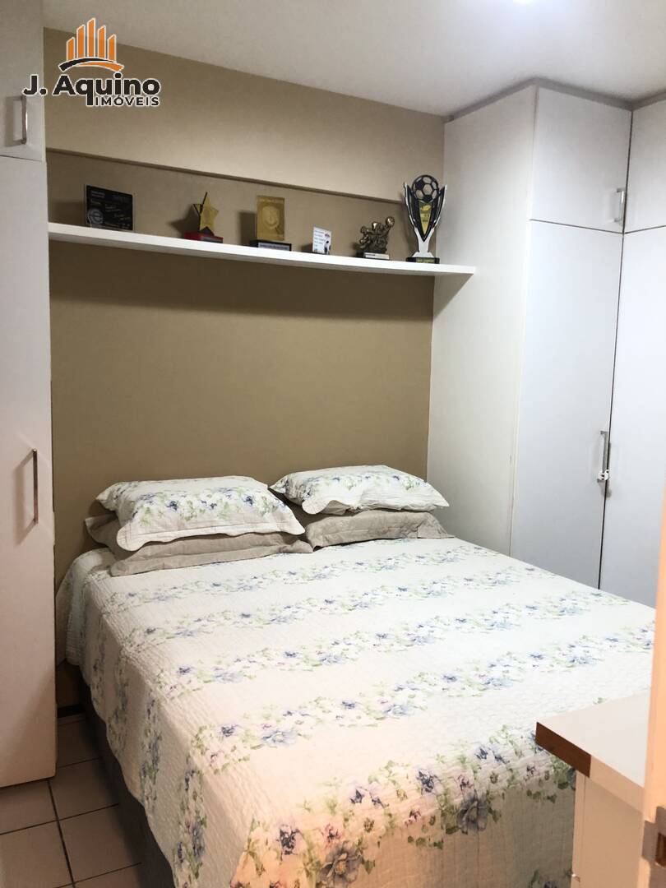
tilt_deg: -5.0
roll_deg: -0.3
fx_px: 718
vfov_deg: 63.4
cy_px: 444
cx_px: 333
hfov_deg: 49.7
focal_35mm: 28
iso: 40
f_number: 1.8
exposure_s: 1/15
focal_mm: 4
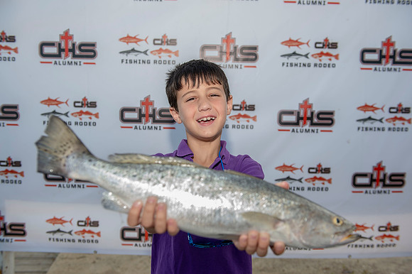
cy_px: 137
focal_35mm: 32
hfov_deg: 58.7
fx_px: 366
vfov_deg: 41.1
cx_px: 206
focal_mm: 32
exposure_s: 1/160
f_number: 5
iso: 50
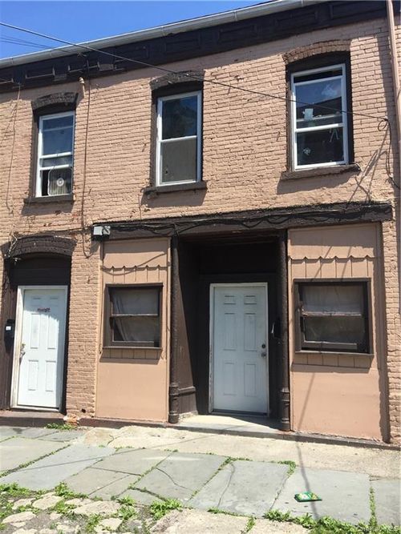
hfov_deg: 48.2
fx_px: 448
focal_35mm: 29
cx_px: 200
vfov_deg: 61.7
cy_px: 267
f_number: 2.2
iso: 25
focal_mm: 4.15
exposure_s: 1/1012
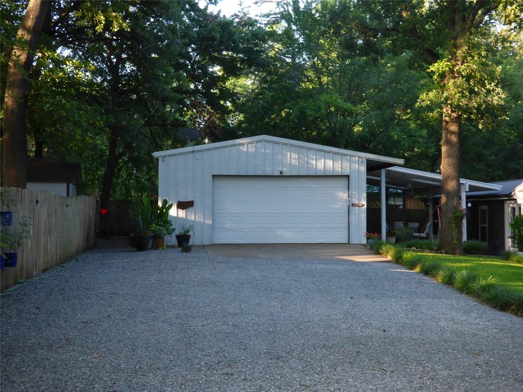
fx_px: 831
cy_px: 196
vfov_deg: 26.6
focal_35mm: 55
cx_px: 262
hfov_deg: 34.9
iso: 250
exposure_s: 1/60
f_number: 5
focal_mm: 9.92
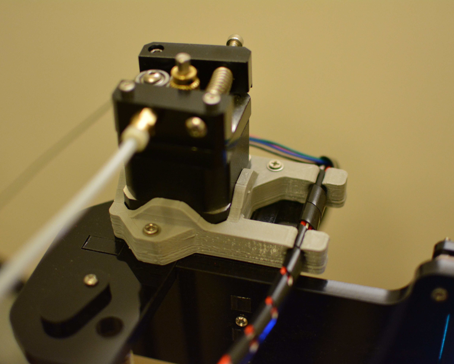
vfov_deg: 25.6
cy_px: 182
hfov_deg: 31.7
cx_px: 239
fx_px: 800
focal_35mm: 60
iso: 2000
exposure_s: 1/125
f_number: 1.8
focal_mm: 35
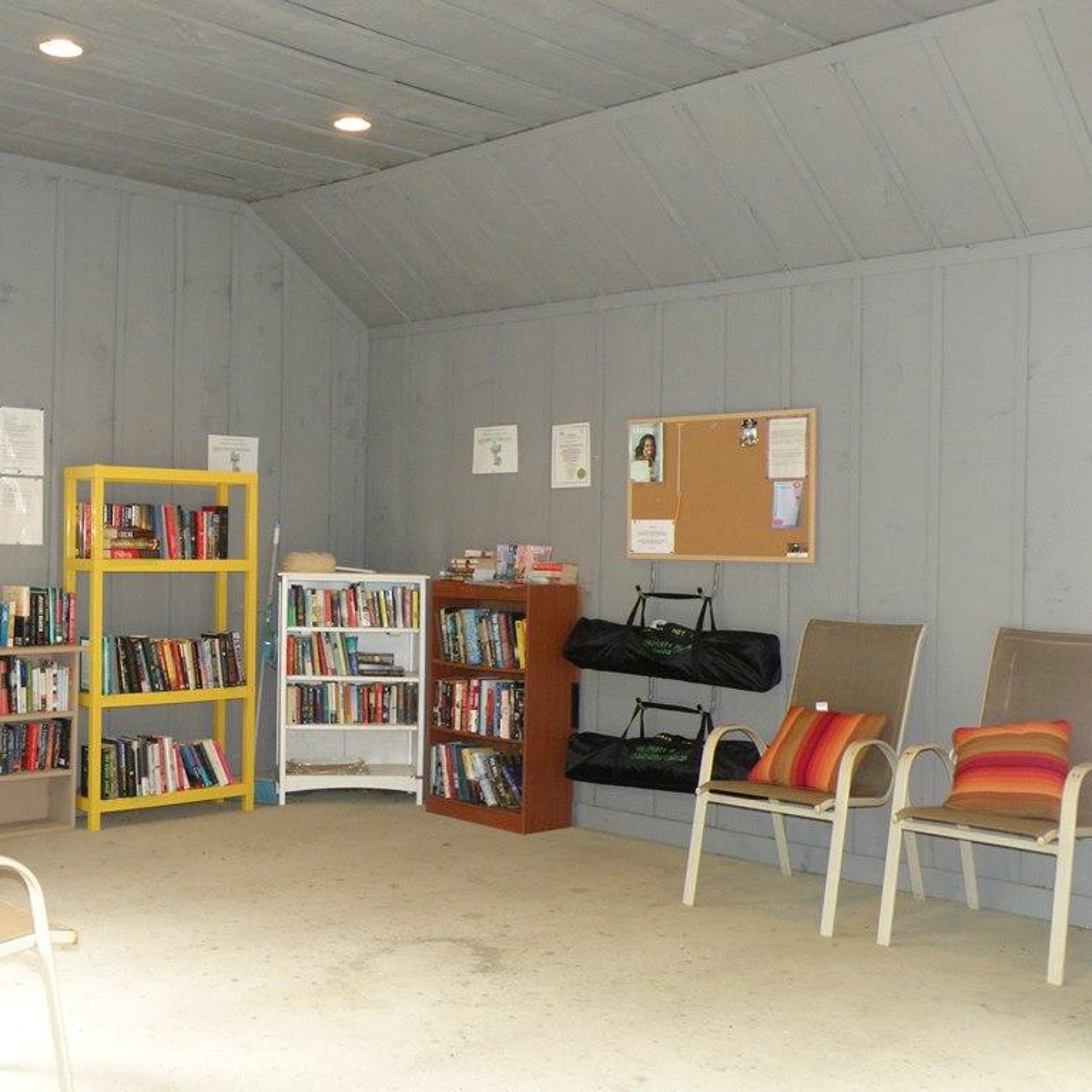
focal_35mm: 39
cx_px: 405
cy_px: 546
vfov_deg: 42.8
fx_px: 1392
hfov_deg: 42.5
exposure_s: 1/30
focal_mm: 5.8
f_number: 3.2
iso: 192
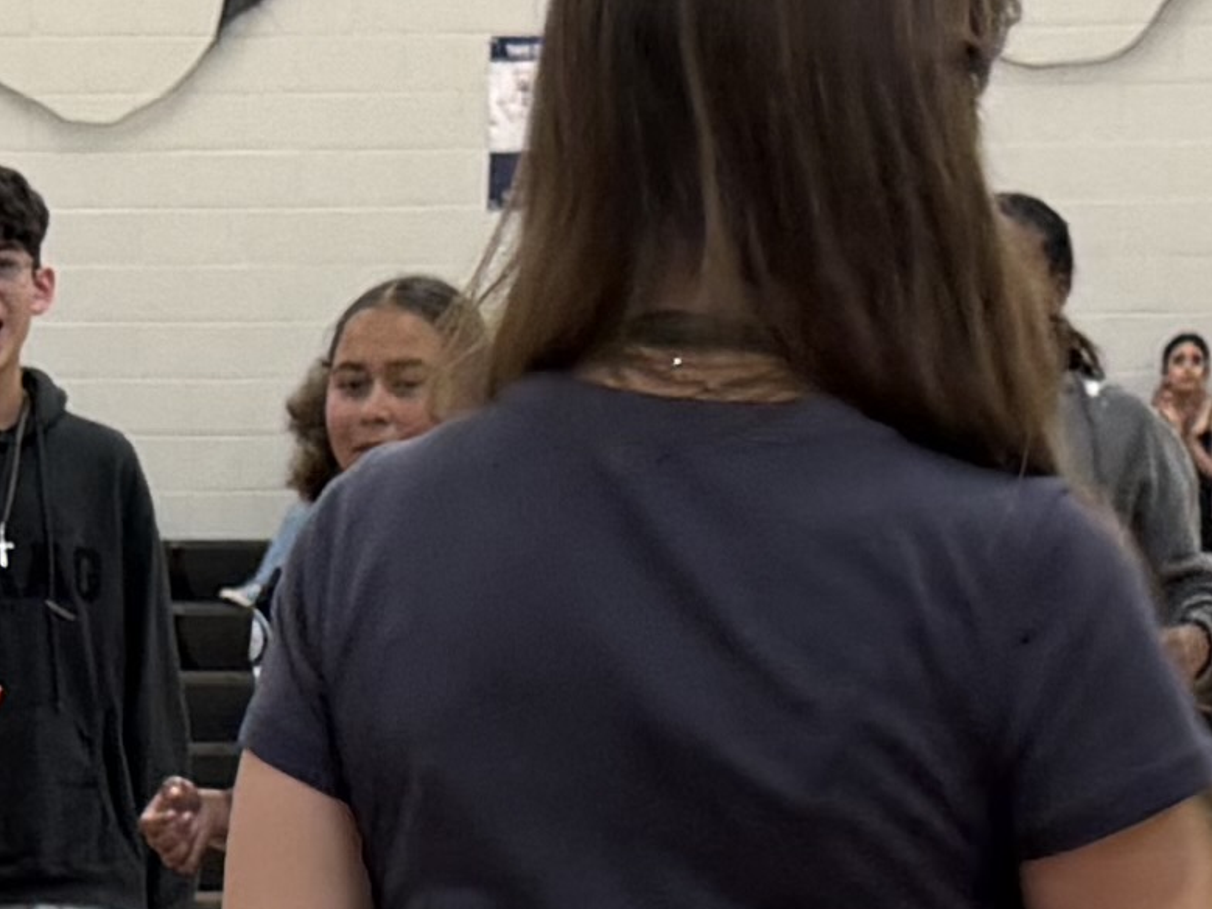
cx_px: -14
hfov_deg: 11.1
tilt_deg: -12.6
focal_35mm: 176
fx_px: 6161
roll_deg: +0.1
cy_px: 2037
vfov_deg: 7.9
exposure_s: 1/60
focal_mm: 6.76
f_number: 1.78
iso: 125
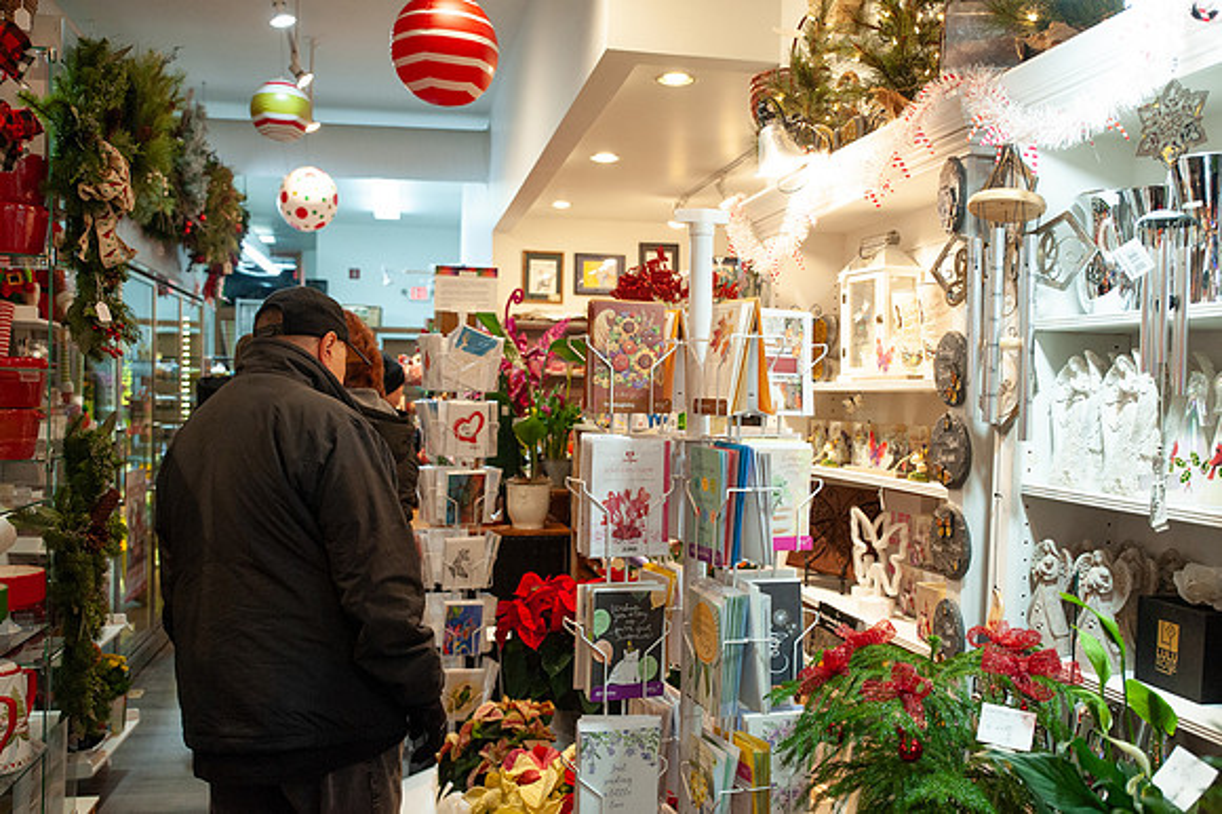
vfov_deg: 36.8
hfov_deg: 53.1
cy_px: 419
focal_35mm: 36
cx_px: 640
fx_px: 1222
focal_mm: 34
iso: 1000
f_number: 4.5
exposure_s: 1/125
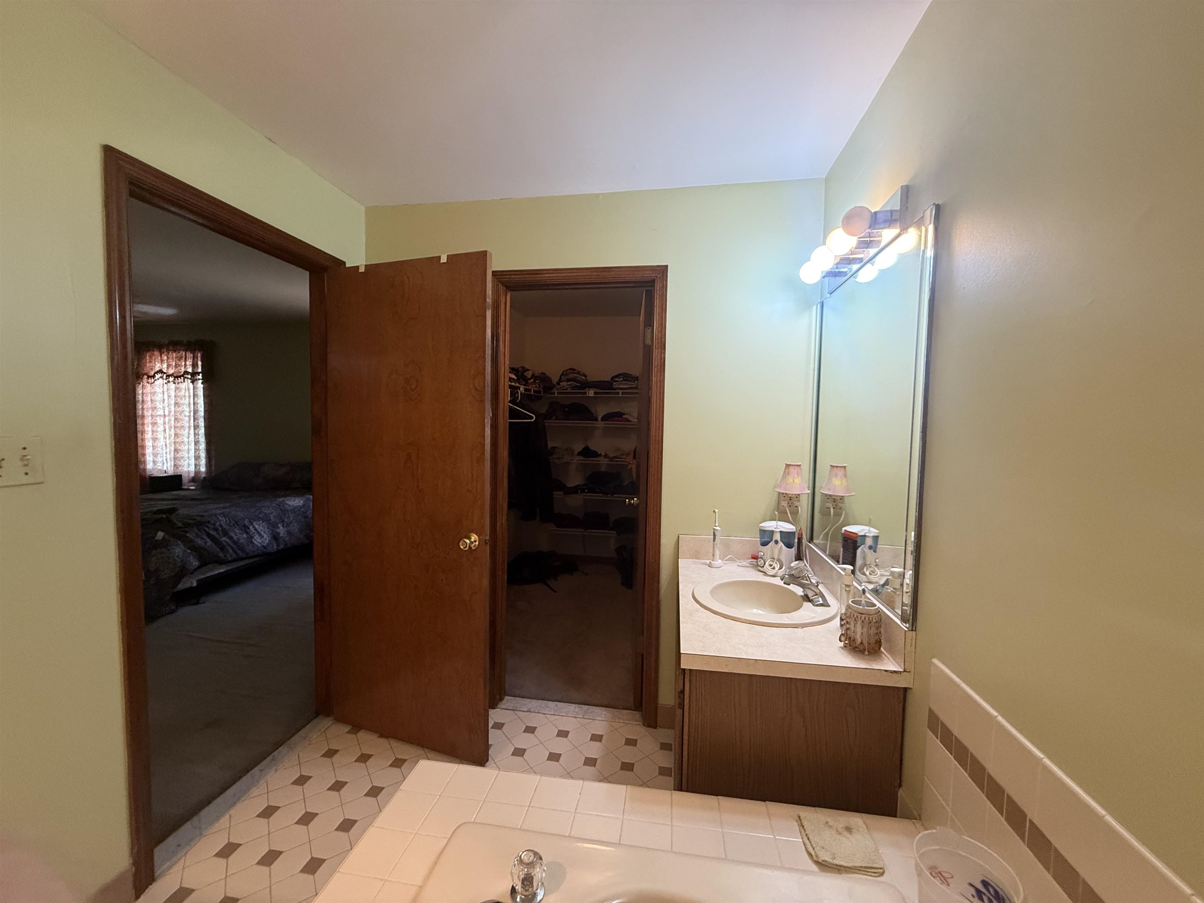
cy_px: 452
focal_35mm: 14
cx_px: 602
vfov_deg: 85.7
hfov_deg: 102.1
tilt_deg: -2.1
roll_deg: -1.1
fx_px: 487
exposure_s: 1/60
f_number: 2.2
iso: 320
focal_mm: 2.22
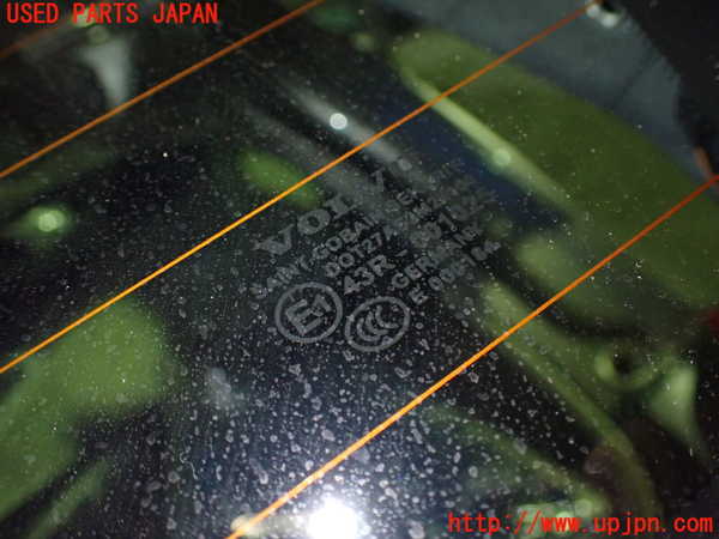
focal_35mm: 30
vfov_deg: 46.8
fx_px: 623
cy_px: 270
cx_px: 360
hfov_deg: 60.0
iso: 800
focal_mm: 5.4
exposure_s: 1/40
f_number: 2.3
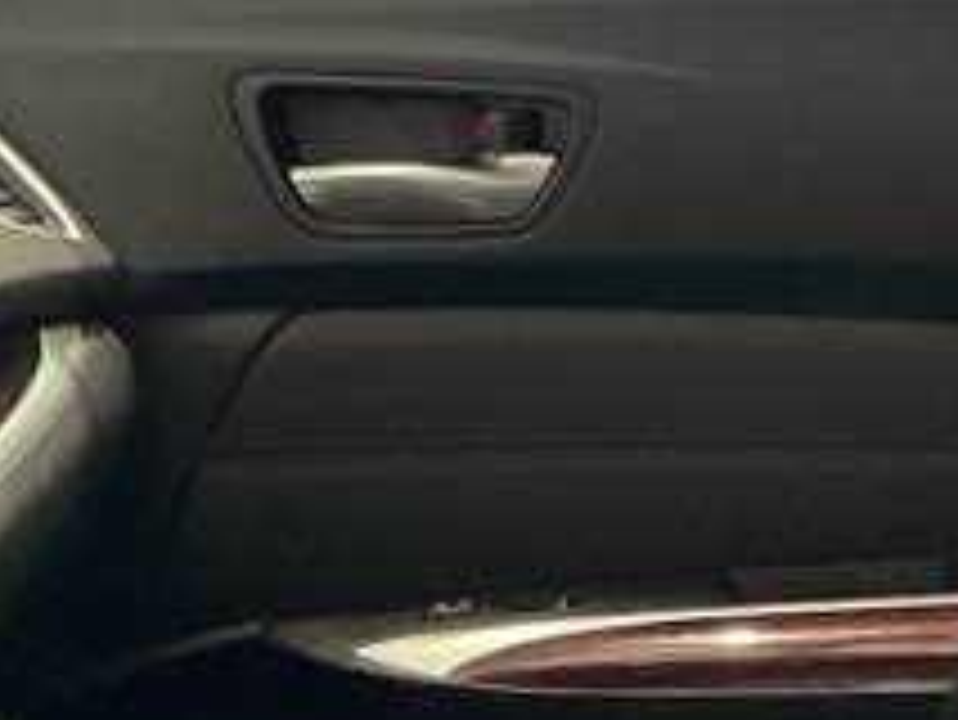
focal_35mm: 154
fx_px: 4264
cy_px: 824
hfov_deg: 12.7
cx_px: 884
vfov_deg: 9.5
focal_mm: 3
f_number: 1.8
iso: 250
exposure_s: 1/40
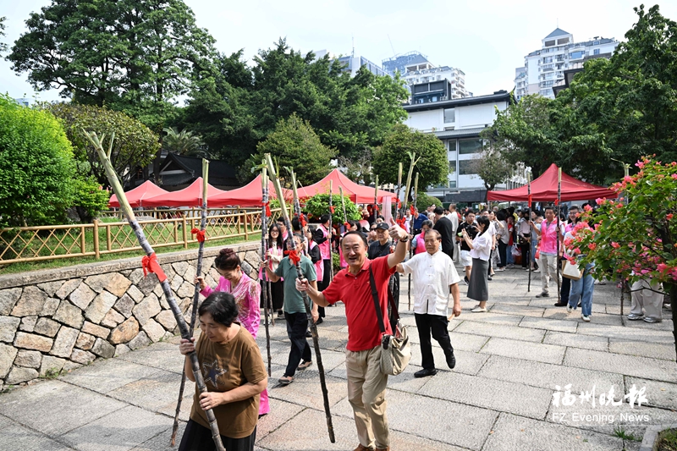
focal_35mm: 24
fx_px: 451
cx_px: 338
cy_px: 226
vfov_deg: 53.1
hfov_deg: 73.8
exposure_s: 1/500
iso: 200
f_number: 4.5
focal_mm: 24
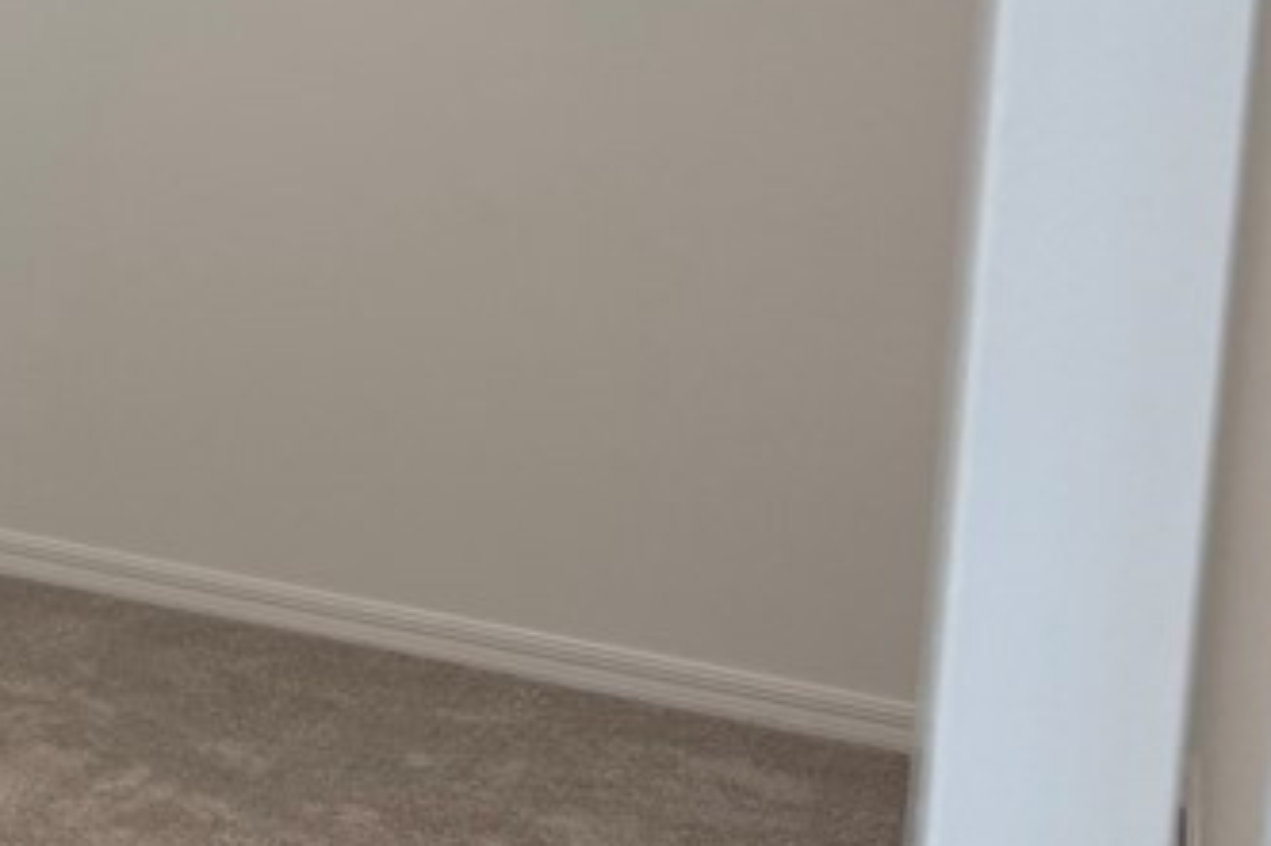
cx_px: -586
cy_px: 11
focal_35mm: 77
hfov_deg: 22.2
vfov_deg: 17.3
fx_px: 2717
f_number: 1.78
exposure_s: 1/169
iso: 200
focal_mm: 6.76
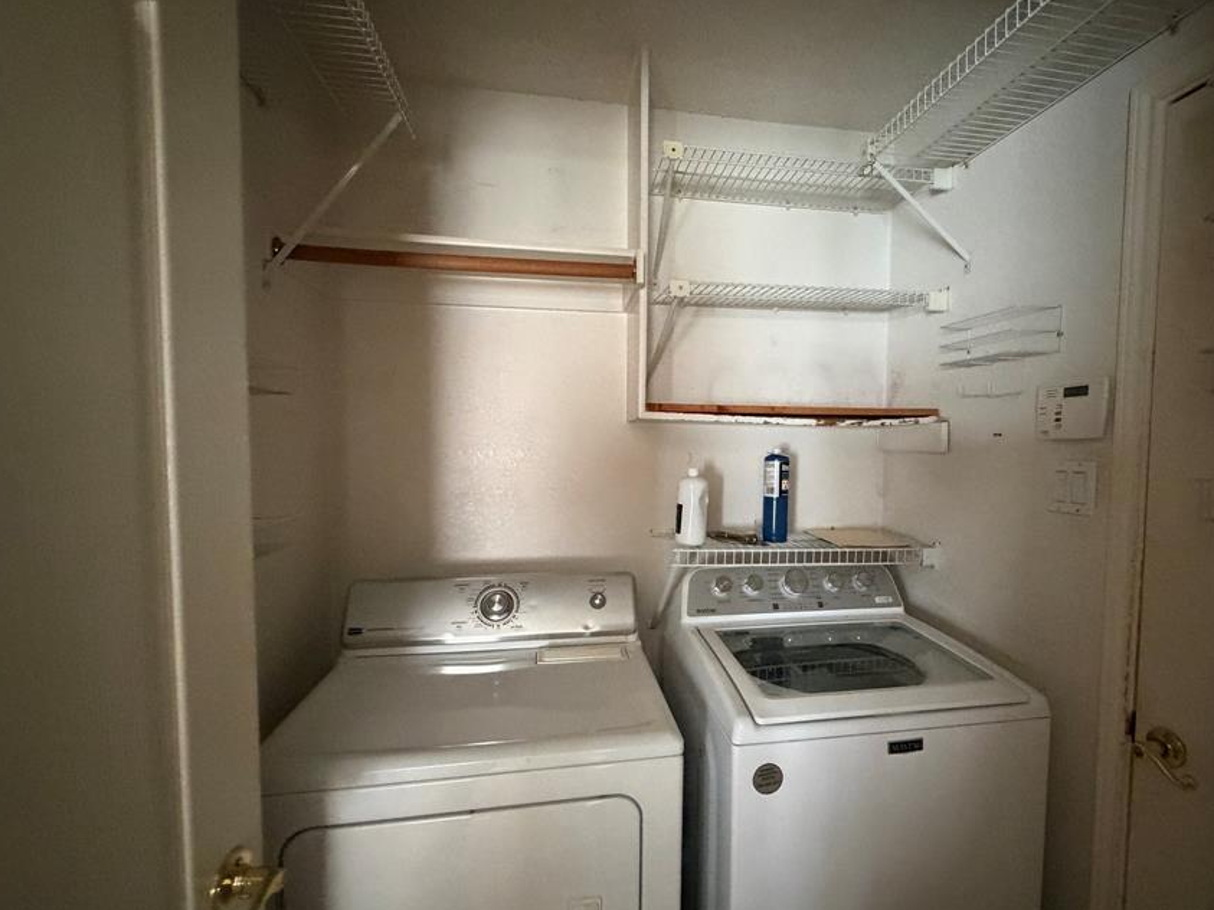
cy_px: 479
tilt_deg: -3.4
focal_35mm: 17
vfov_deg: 74.7
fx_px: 596
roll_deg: -0.1
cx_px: 675
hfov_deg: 90.7
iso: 1600
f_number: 2.2
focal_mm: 2.22
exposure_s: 1/39
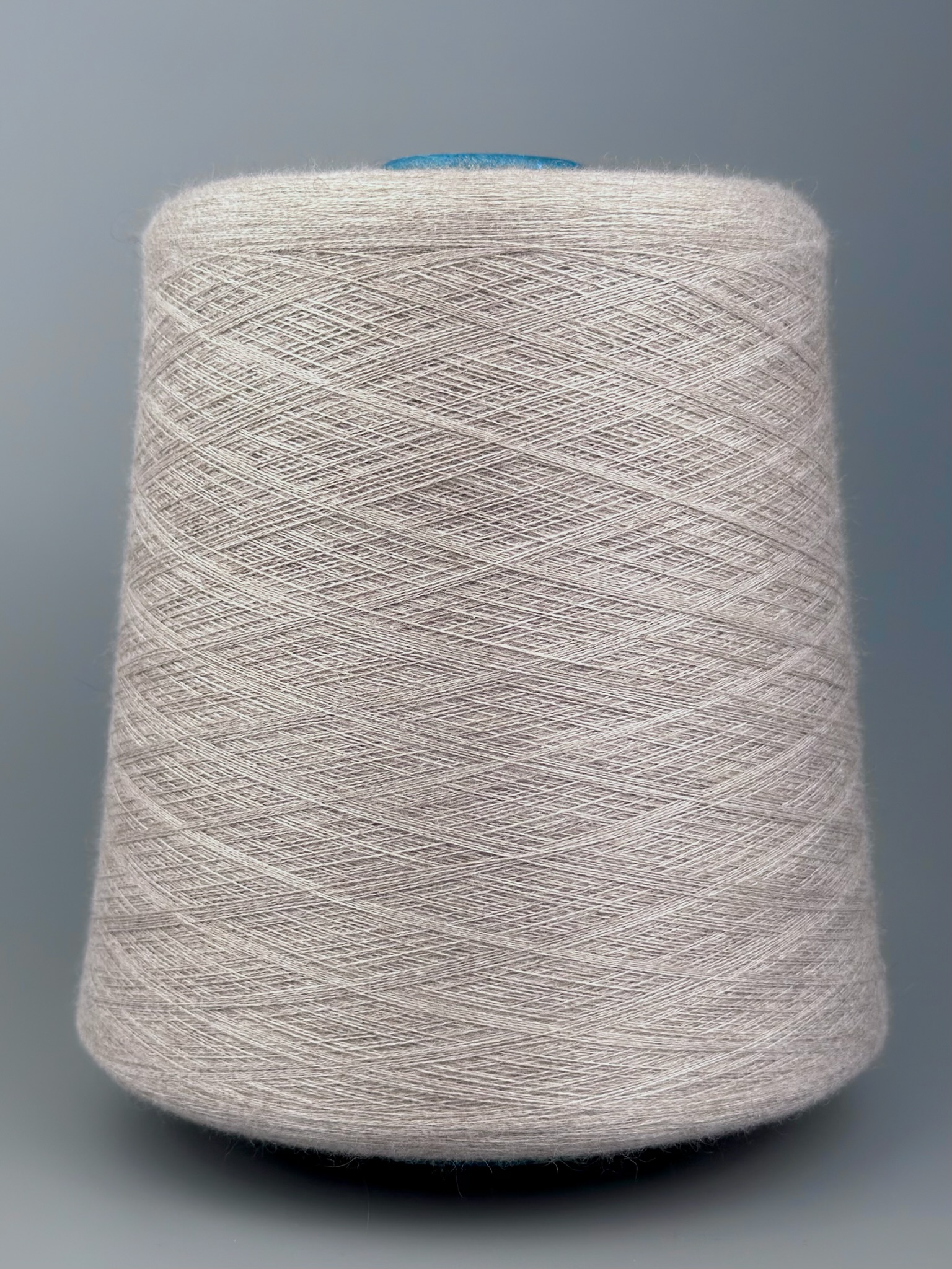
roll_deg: +0.2
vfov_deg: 71.6
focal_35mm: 24
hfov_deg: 56.8
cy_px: 634
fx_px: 880
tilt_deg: -7.1
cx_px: 476
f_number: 1.78
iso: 64
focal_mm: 6.76
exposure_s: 1/794
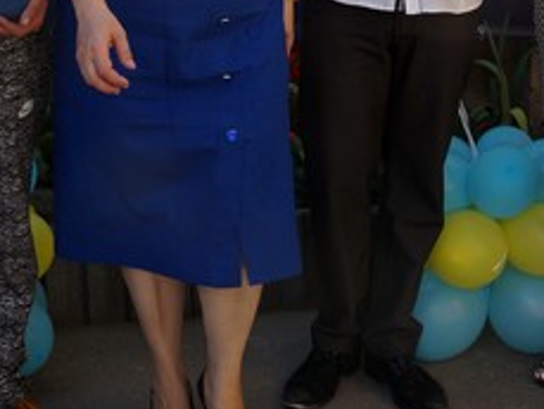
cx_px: 428
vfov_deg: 16.1
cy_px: -92
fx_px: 1384
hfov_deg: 22.0
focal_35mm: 88
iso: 100
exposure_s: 1/160
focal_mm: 20
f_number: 6.3
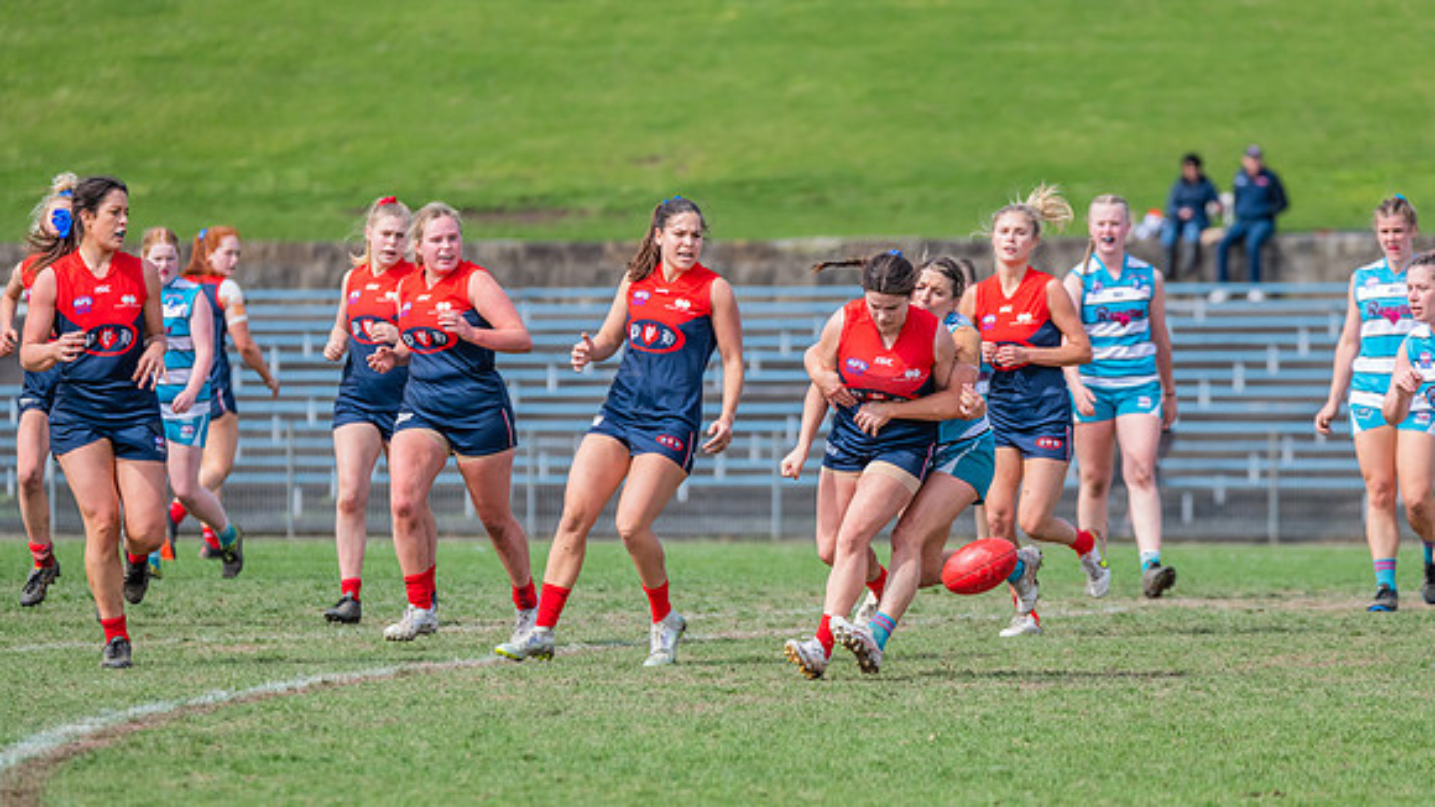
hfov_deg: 5.7
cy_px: 464
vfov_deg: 3.2
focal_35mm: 379
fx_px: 14431
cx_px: 718
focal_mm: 360
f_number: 7.1
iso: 800
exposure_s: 1/1600
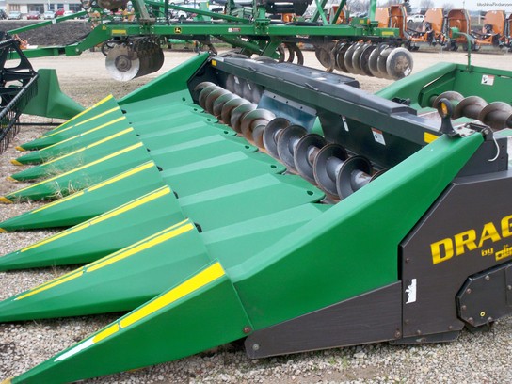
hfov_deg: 42.9
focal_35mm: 44
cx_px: 256
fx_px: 651
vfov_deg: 32.9
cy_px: 192
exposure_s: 1/200
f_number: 3.5
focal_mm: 7.8
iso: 80
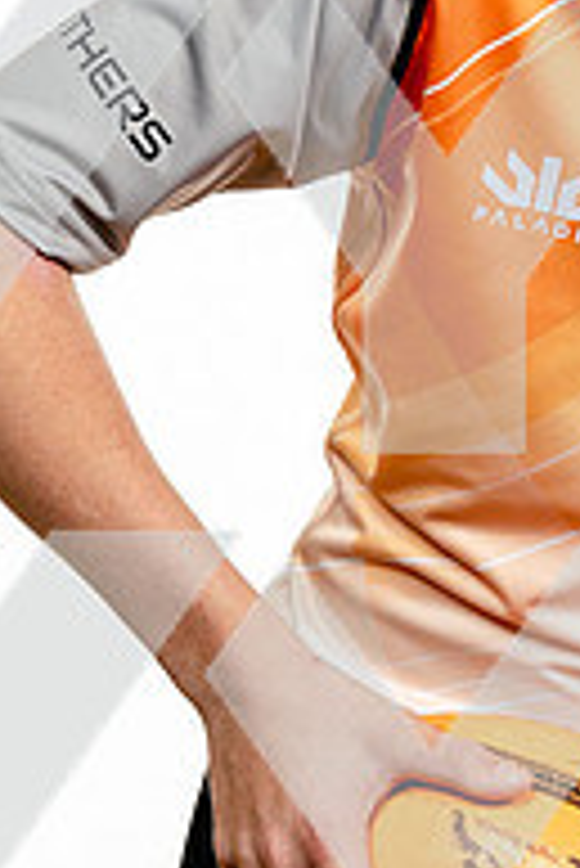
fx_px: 4462
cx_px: 665
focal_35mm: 185
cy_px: 272
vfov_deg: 11.1
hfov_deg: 7.4
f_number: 8
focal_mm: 47
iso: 160
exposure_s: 1/250
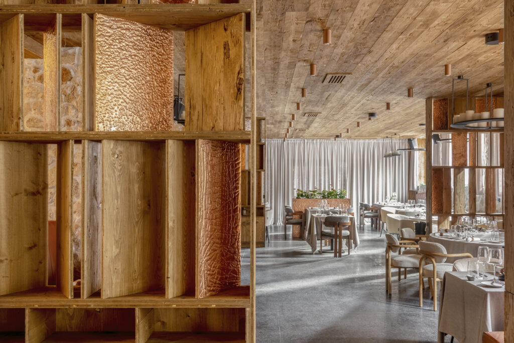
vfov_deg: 36.0
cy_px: 172
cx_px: 257
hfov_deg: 51.9
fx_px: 528
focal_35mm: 37
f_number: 8
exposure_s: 1/2
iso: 200
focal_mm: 25
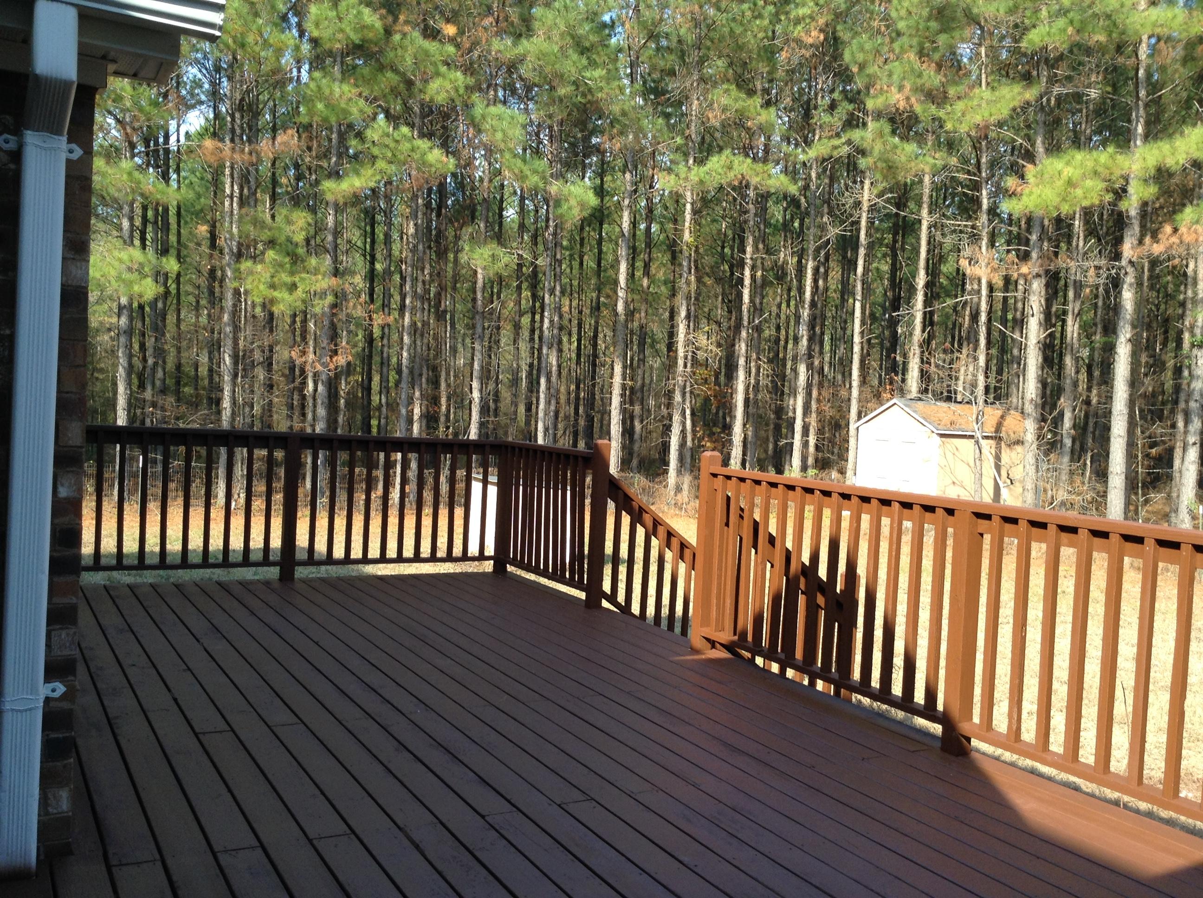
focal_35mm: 33
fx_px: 1145
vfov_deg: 42.8
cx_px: 602
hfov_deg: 55.4
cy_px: 449
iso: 25
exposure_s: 1/226
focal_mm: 3.3
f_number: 2.4
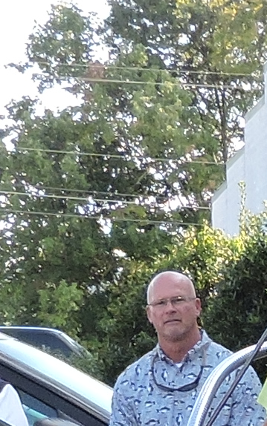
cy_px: 627
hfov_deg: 4.3
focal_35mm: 298
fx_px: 3468
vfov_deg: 6.9
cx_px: 666
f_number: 3.3
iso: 140
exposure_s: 1/200
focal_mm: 6.2
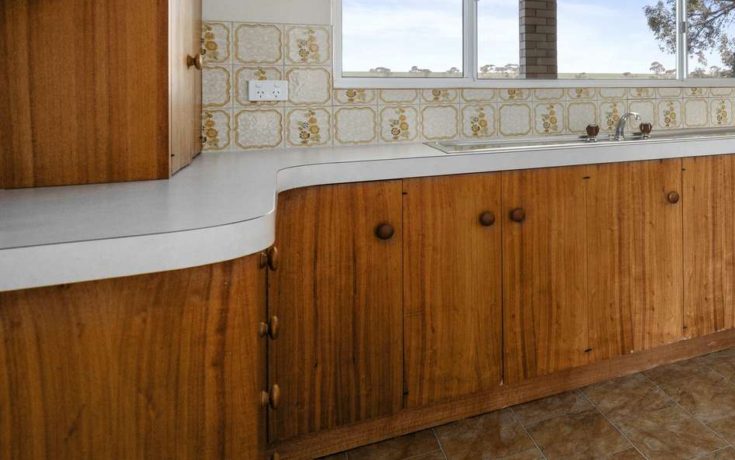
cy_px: 85
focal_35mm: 33
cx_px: 732
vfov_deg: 36.8
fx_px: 661
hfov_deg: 48.2
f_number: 5.6
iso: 400
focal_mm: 16
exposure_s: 1/60
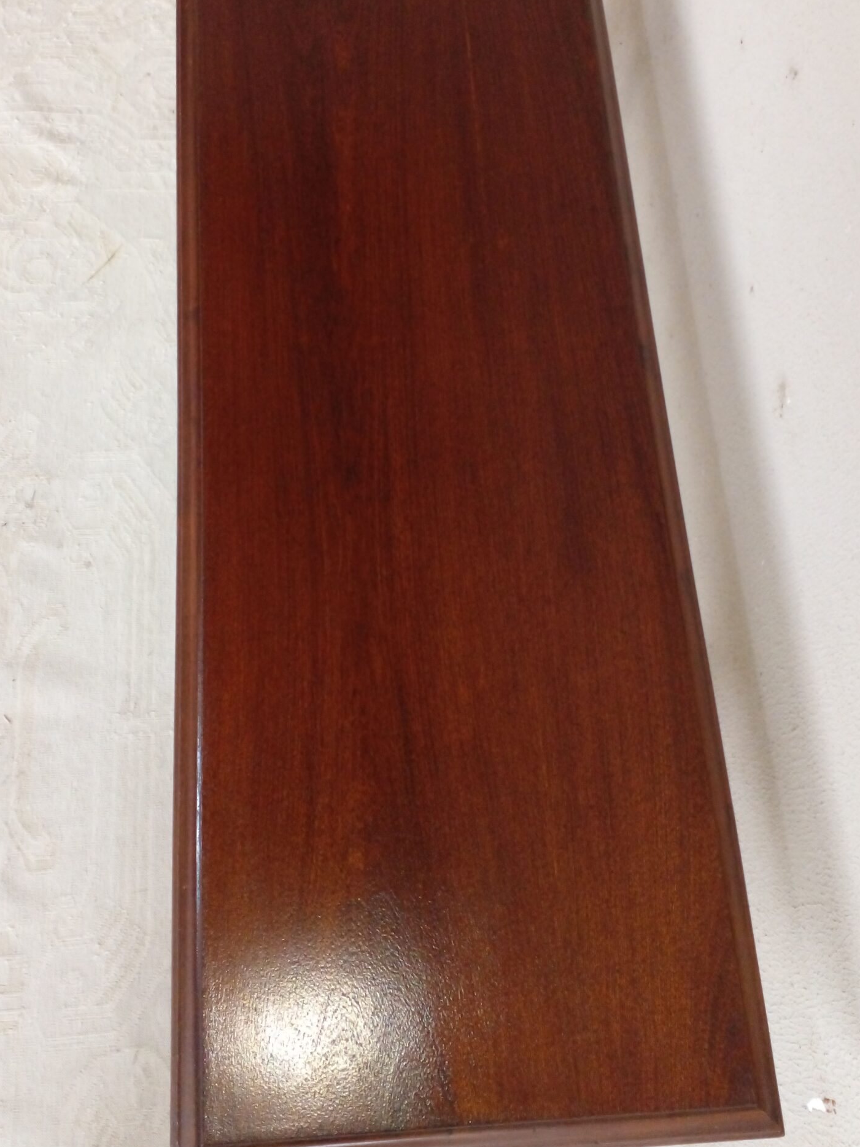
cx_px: 429
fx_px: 1226
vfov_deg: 50.0
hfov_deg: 38.7
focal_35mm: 37
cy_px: 487
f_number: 1.9
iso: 250
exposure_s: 1/50
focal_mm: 3.6
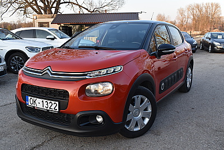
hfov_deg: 53.1
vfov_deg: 36.9
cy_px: 75
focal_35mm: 36
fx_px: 224
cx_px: 112
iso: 400
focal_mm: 24
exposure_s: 1/160
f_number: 8
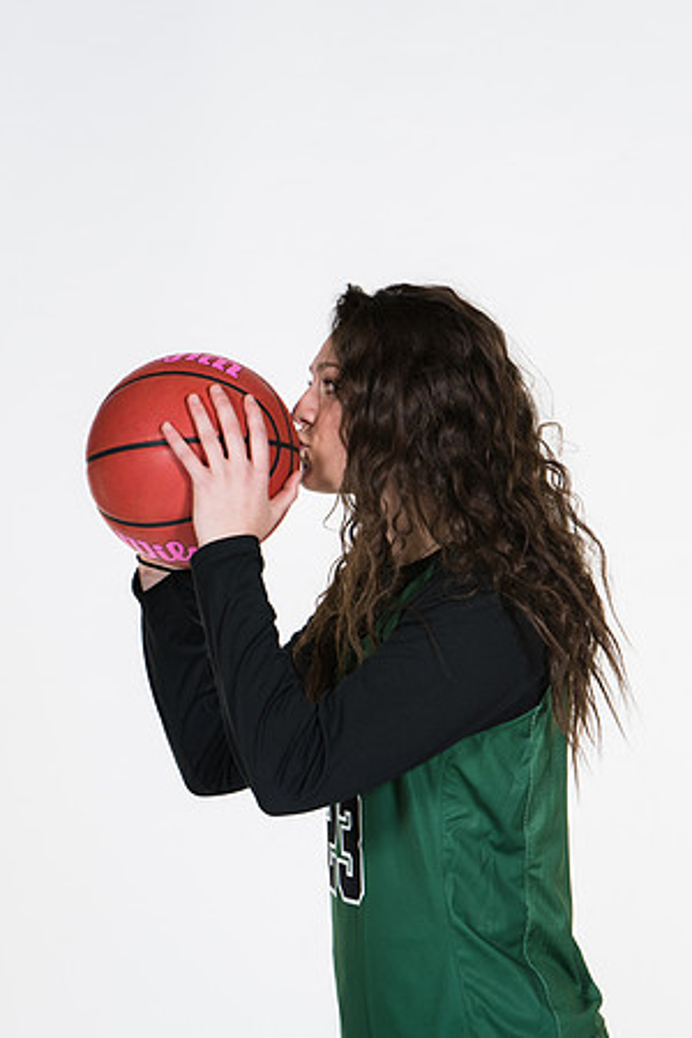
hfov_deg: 6.8
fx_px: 5838
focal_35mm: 202
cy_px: 519
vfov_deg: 10.2
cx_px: 346
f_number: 6.3
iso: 200
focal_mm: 135
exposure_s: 1/160
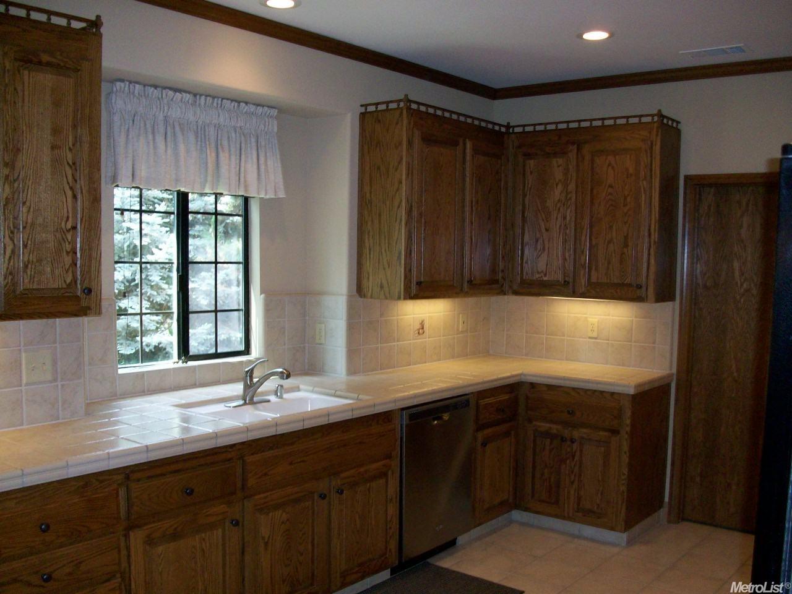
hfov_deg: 54.0
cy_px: 297
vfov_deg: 41.8
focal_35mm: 34
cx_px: 396
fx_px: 778
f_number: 2.8
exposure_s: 1/60
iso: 160
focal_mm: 5.7
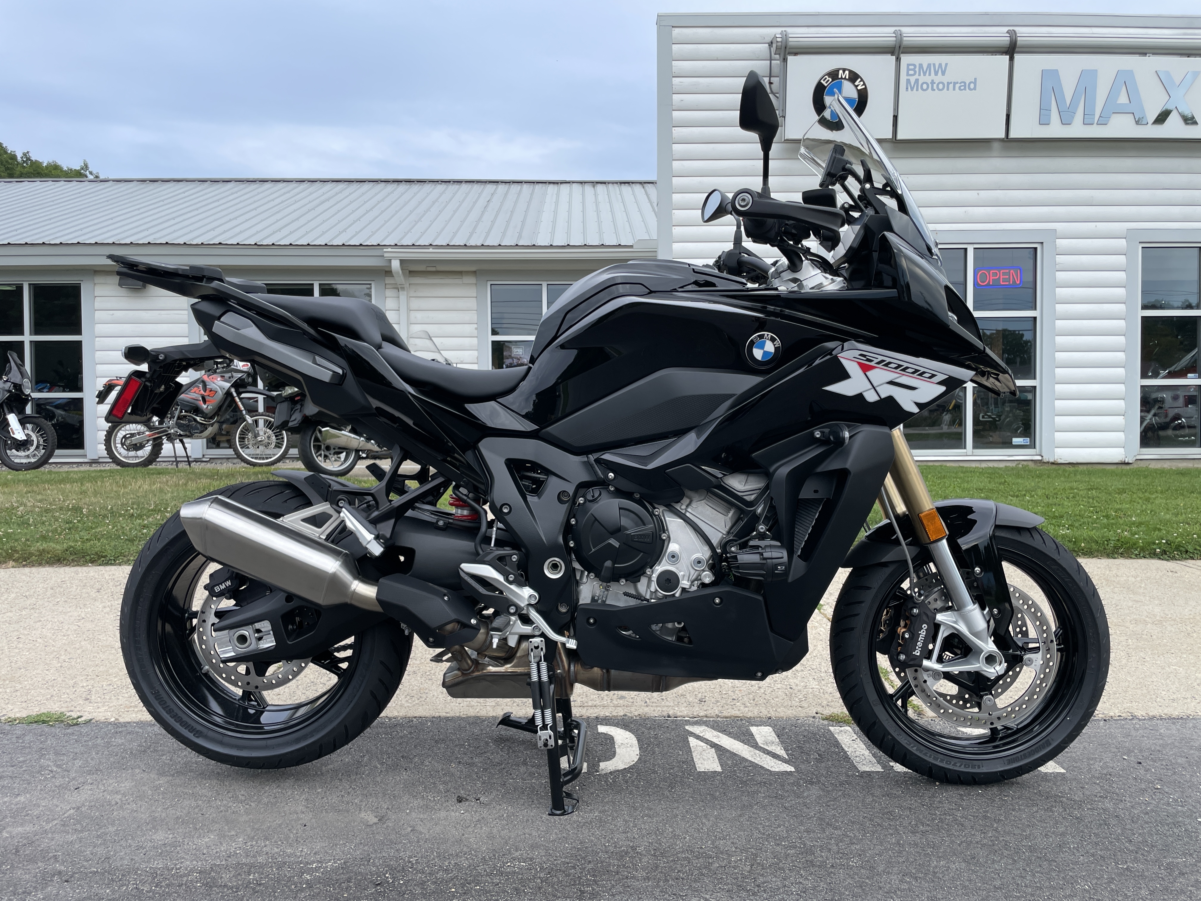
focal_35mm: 26
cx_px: 600
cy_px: 450
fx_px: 902
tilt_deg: -1.5
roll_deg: +0.7
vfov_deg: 53.1
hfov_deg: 67.3
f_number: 1.6
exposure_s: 1/988
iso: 32
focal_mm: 4.2
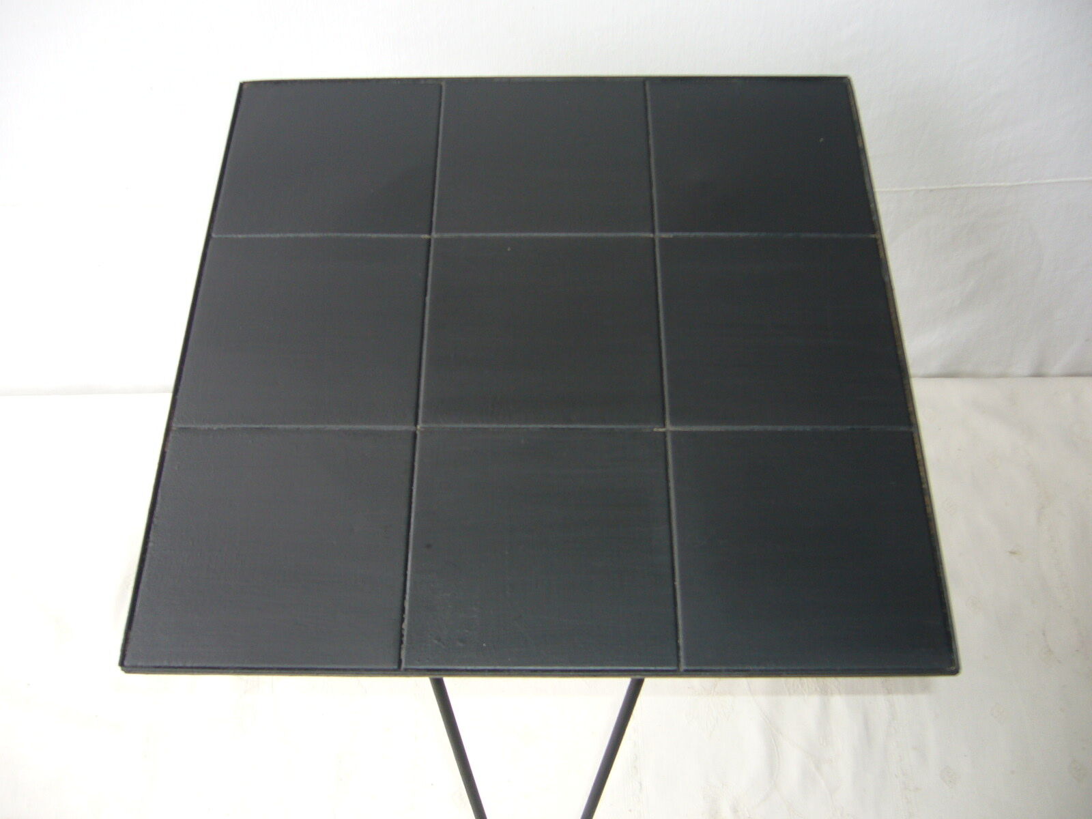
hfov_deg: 52.6
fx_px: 1104
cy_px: 410
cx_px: 546
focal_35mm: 35
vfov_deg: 40.7
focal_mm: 5.8
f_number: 2.8
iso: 80
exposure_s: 1/60
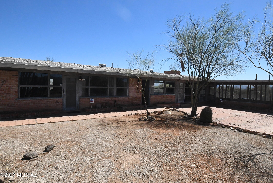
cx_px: 136
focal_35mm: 20
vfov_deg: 62.1
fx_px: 152
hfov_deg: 83.9
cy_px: 92
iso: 3200
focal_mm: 10
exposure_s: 1/8000
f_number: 9
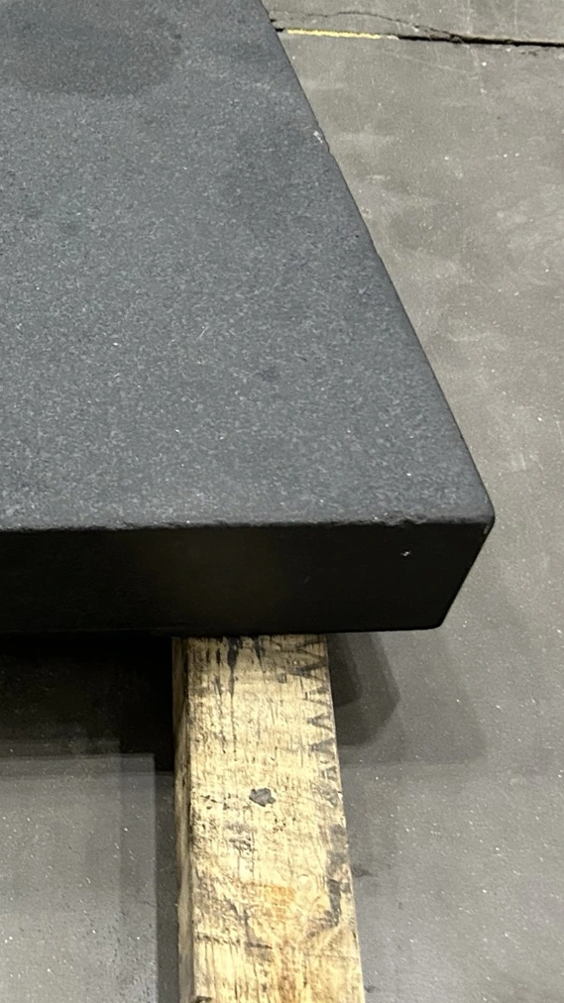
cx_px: -243
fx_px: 1489
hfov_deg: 19.2
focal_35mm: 56
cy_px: 415
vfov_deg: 37.1
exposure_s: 1/60
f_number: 1.5
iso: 320
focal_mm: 5.7
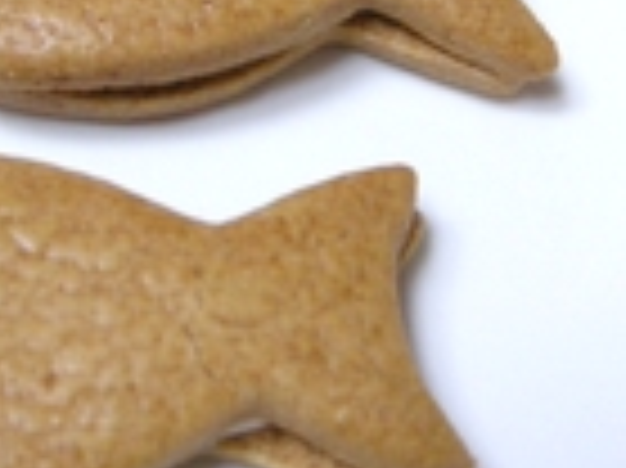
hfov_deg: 19.5
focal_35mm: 101
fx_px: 1825
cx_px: 356
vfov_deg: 14.5
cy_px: 54
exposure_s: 1/33.1
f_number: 2.7
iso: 400
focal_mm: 7.5
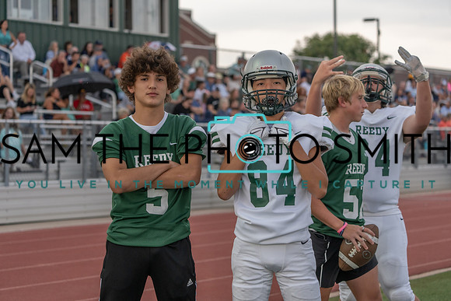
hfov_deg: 20.4
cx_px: 226
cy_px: 150
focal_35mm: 100
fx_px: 1253
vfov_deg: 13.7
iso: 800
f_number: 4.5
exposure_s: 1/1000
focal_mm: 100
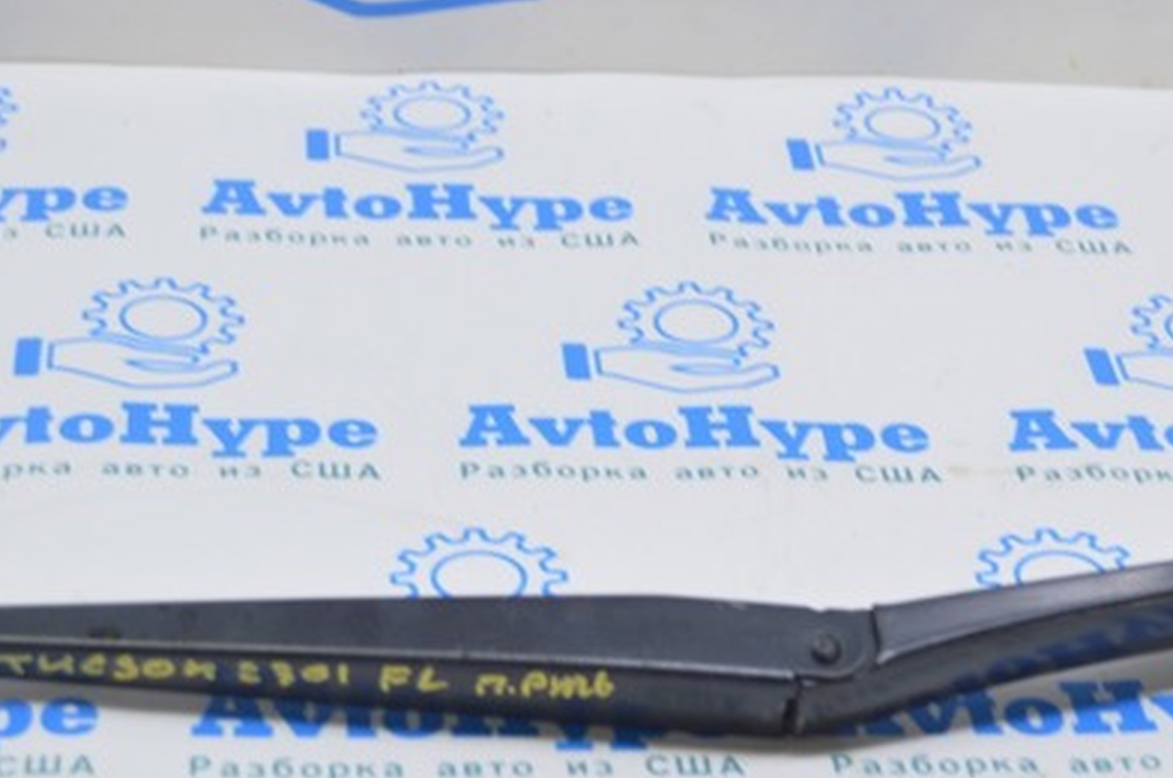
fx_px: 3188
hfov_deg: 20.8
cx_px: 661
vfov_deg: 13.9
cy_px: 432
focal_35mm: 98
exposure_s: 1/20
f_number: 5.6
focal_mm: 40
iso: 400
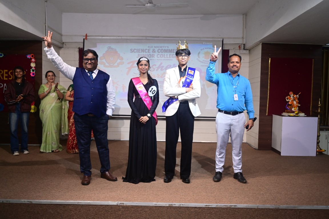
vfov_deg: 41.7
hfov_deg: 59.5
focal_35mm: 32
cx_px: 164
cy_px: 110
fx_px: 288
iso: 2000
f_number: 4.5
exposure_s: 1/250
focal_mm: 31.5
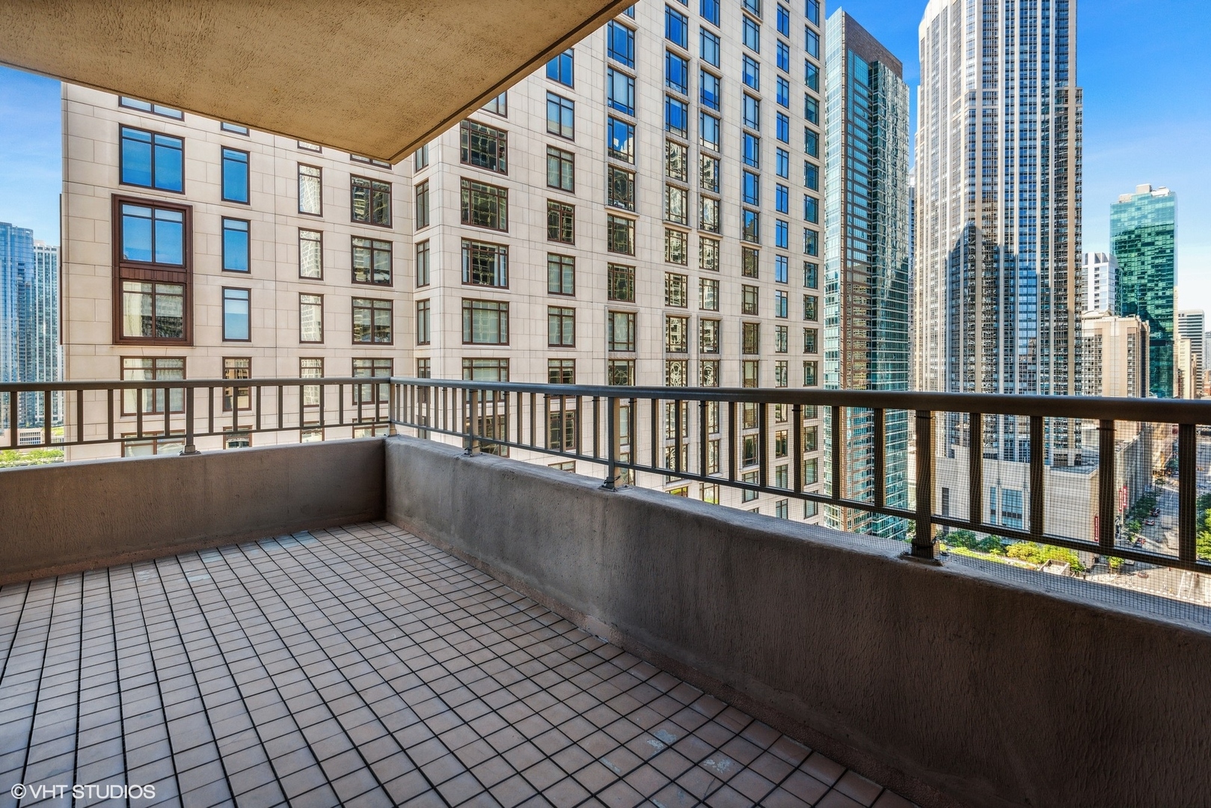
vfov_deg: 73.8
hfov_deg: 96.7
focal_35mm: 16
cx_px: 606
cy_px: 404
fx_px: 538
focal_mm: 16
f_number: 8
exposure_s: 1/50
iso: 400
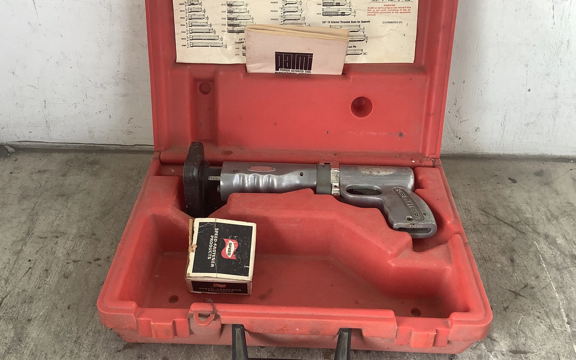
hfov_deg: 52.7
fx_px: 581
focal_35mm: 37
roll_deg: +1.9
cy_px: 160
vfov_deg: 34.4
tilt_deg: -34.5
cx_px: 270
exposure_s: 1/120
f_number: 2.4
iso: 40
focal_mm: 3.3
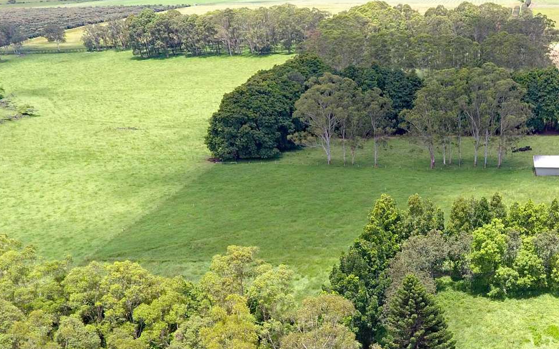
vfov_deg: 30.3
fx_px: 640
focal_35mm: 42
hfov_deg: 43.8
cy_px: 238
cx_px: 482
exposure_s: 1/216
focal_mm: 3.61
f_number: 2.8
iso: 100
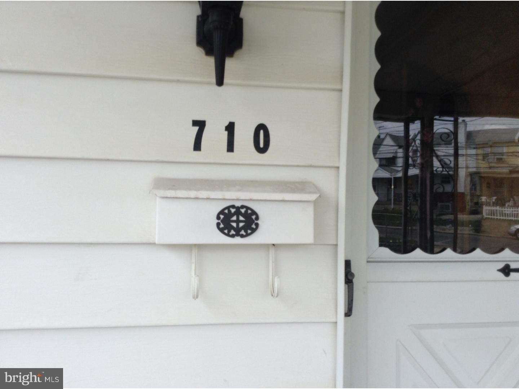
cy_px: 194
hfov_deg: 55.4
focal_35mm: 33
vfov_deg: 42.9
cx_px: 260
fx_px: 495
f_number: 2.4
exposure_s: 1/557
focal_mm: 3.3
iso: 25
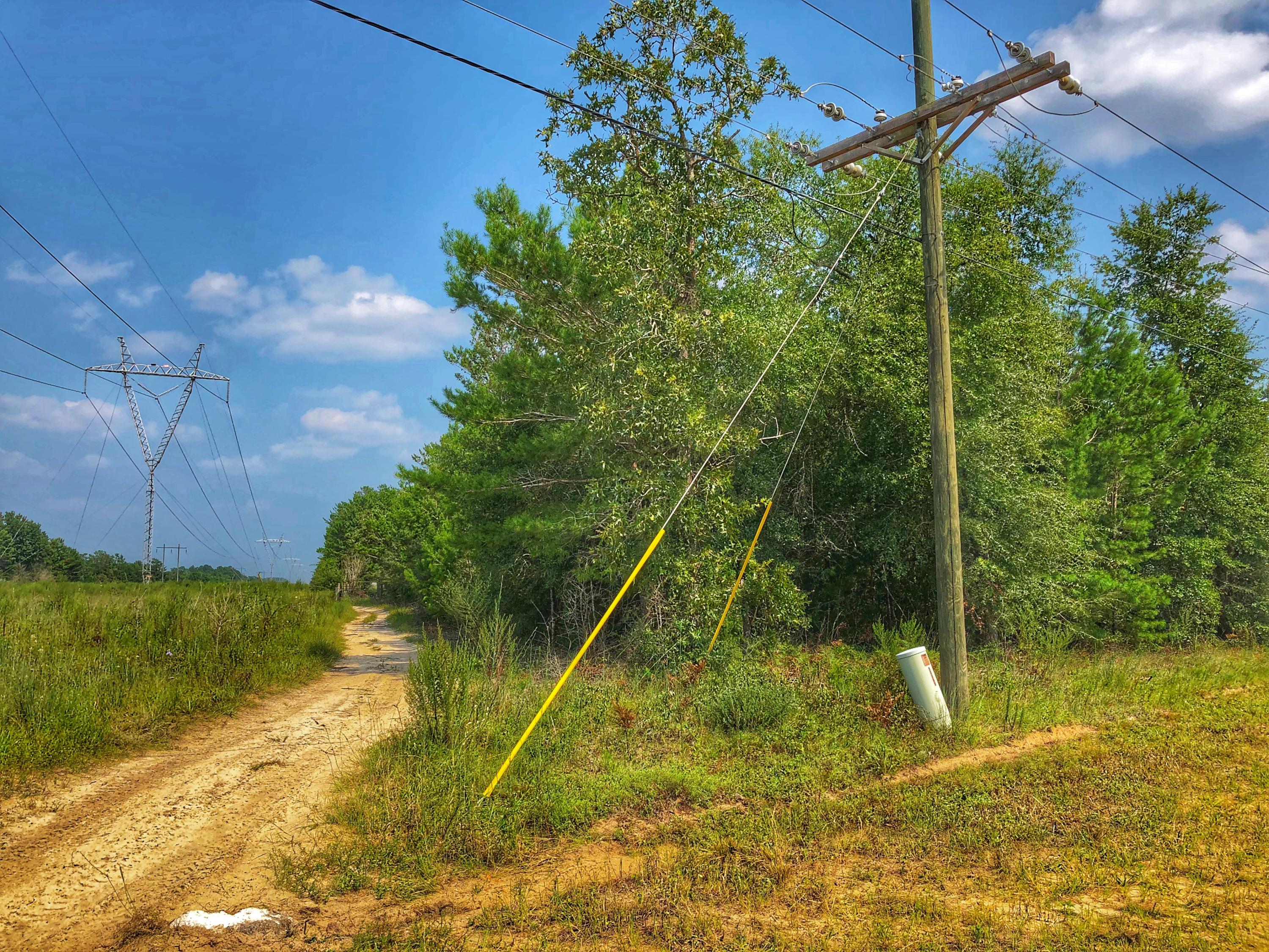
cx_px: 634
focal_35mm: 28
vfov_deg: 49.7
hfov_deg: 63.4
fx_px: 1026
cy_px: 476
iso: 20
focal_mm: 4
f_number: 1.8
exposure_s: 1/1548
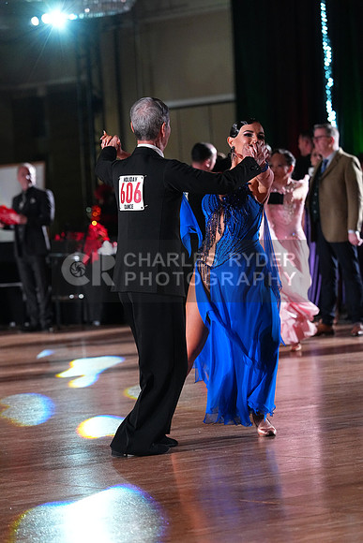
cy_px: 272
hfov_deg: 9.1
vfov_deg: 13.6
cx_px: 182
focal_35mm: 151
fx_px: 2282
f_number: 4.5
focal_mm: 151
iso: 6400
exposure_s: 1/400
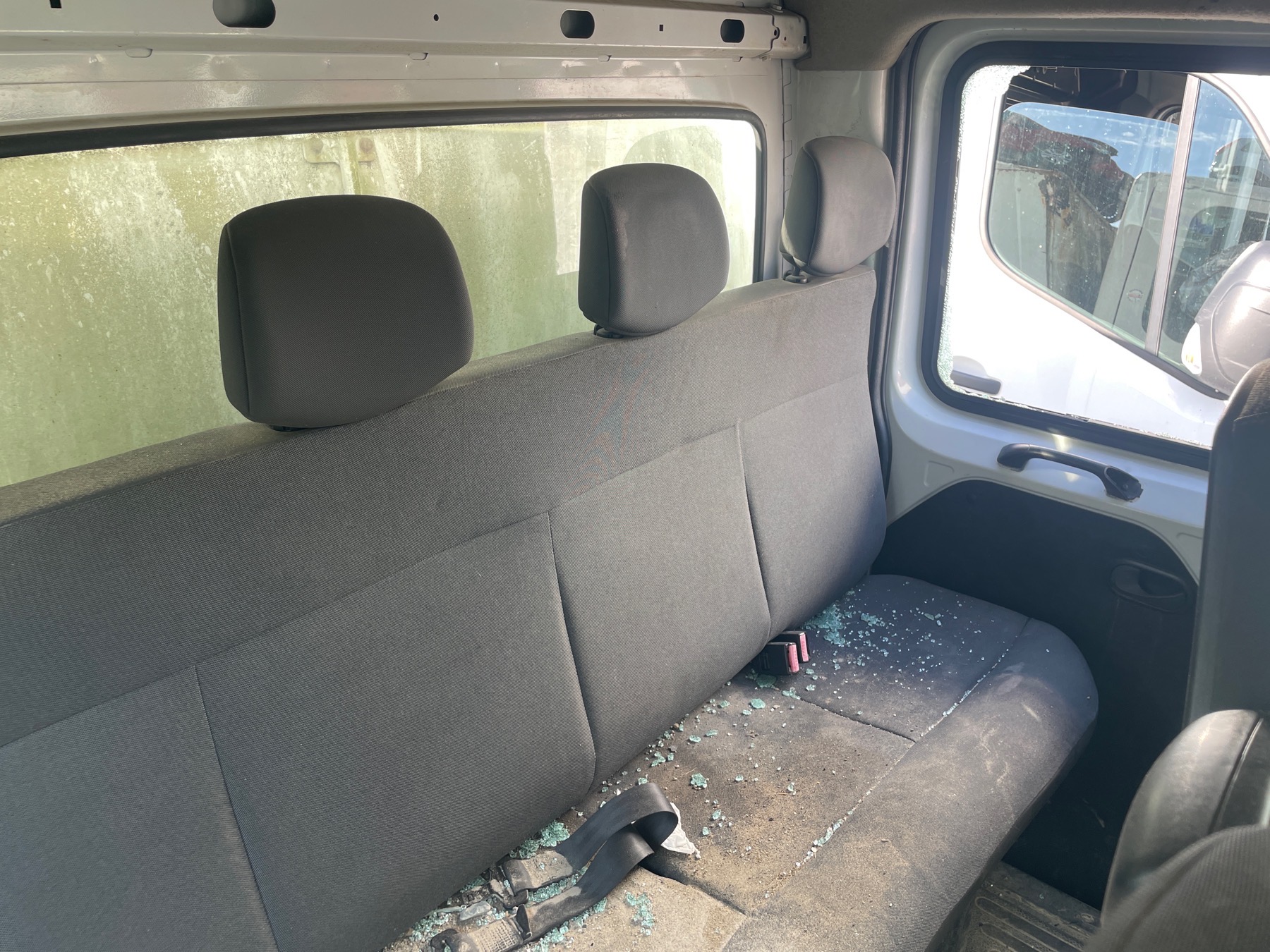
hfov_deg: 67.3
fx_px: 954
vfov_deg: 53.1
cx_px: 635
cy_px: 476
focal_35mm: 26
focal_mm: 4.2
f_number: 1.6
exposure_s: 1/121
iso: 40
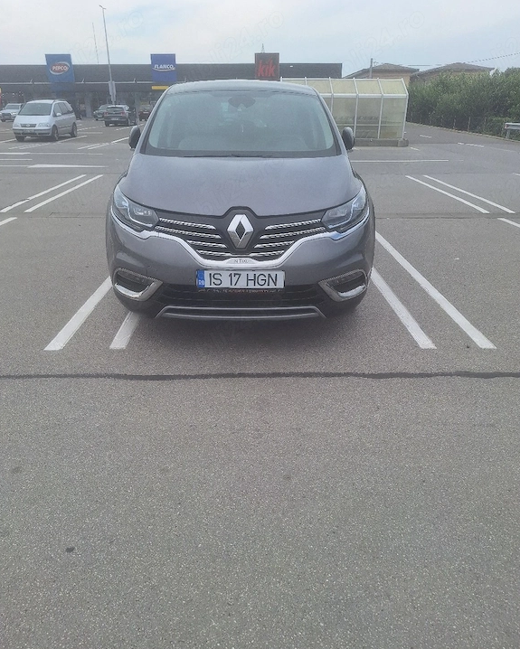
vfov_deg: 67.9
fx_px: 481
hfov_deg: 56.8
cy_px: 358
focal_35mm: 25
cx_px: 261
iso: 40
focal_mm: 5.54
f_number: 1.8
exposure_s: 1/1429
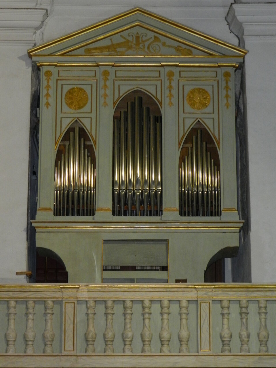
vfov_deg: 19.3
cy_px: 185
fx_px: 1085
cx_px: 136
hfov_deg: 14.5
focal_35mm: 102
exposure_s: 1/30
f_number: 4.6
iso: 800
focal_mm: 17.7
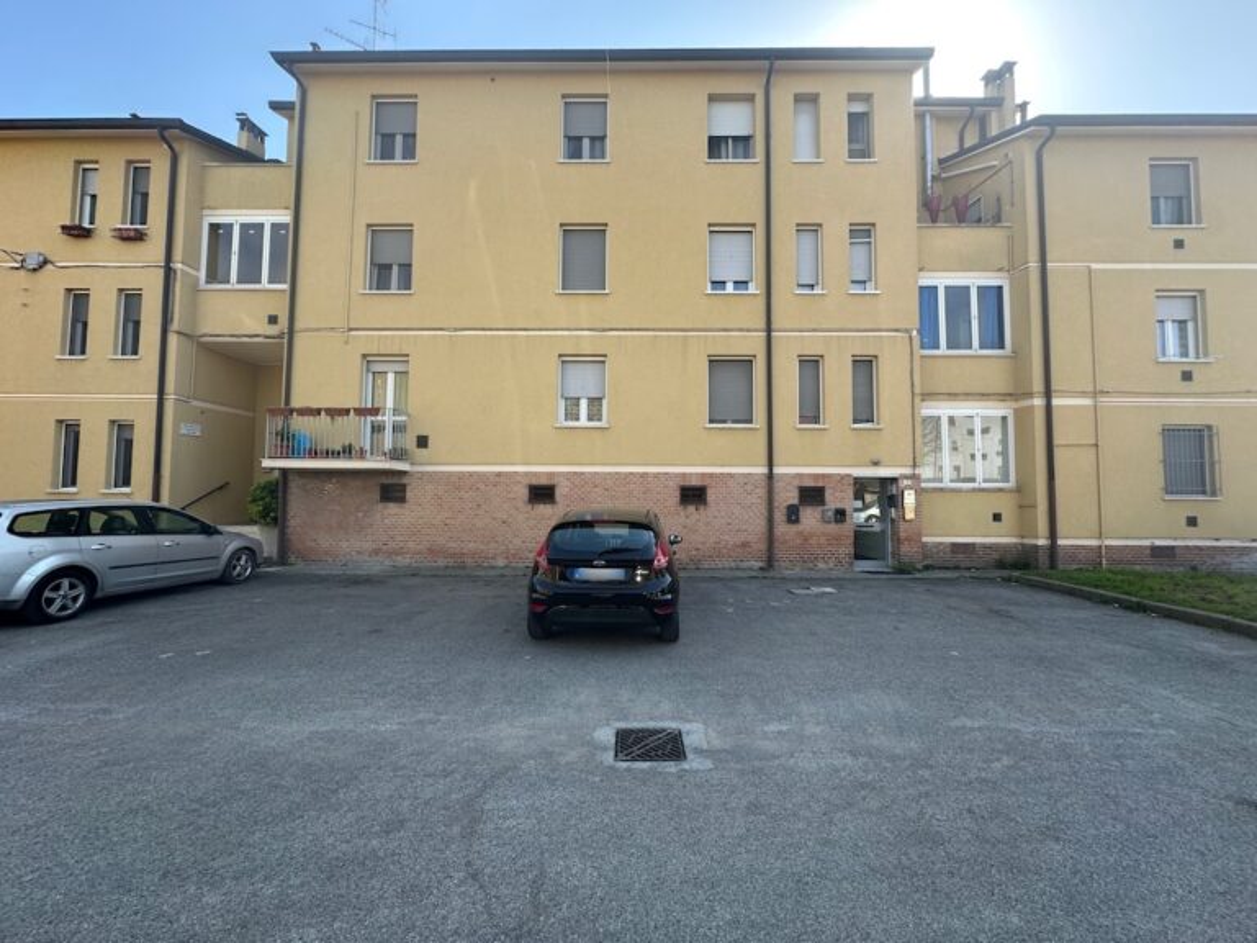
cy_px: 472
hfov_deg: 102.1
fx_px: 508
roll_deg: -0.4
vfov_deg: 85.7
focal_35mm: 14
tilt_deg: +2.2
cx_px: 628
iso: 40
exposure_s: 1/329
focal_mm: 2.22
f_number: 2.2
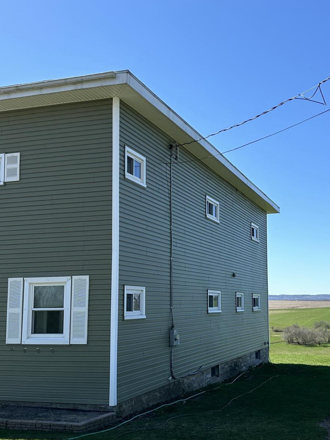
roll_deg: -0.3
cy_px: 247
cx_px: 233
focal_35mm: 41
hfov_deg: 34.6
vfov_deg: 45.7
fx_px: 521
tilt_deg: +6.2
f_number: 1.78
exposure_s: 1/3472
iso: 80
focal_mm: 6.86
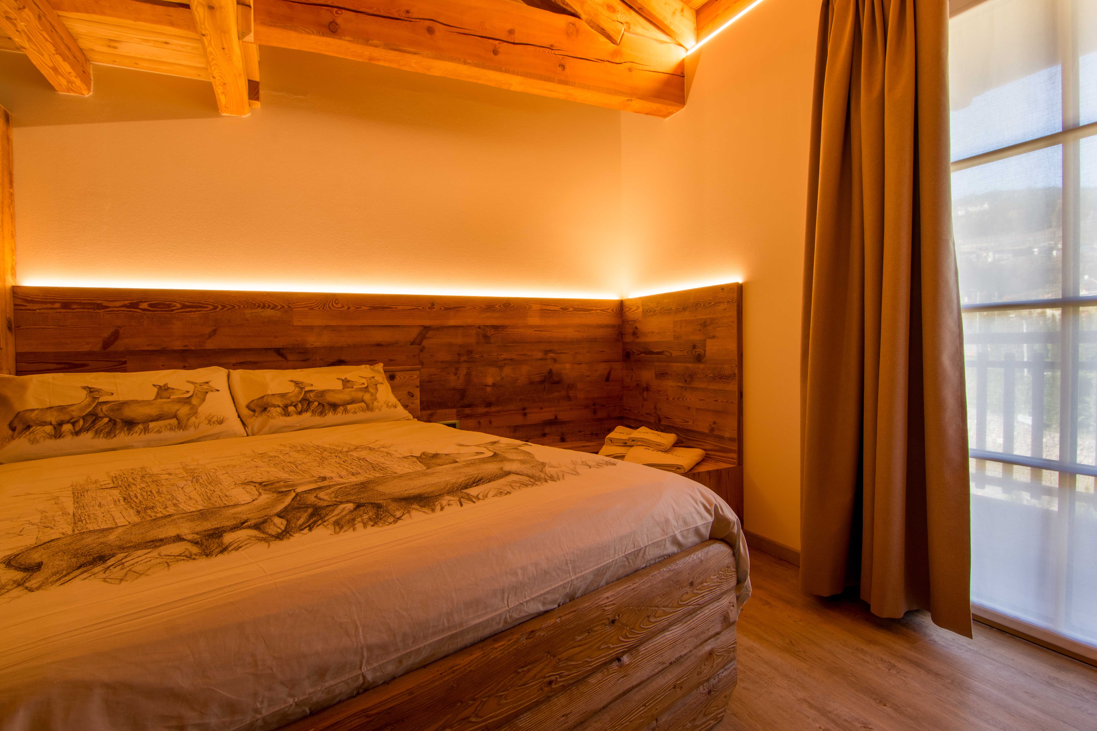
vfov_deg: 72.1
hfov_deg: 95.0
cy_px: 366
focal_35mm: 16
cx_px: 548
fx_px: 503
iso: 100
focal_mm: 11
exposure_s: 1/25
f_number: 8
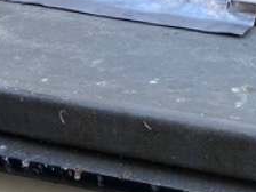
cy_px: 6
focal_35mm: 139
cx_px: 289
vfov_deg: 10.6
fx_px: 1028
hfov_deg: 13.9
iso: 32
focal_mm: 4.25
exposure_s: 1/223
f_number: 1.8
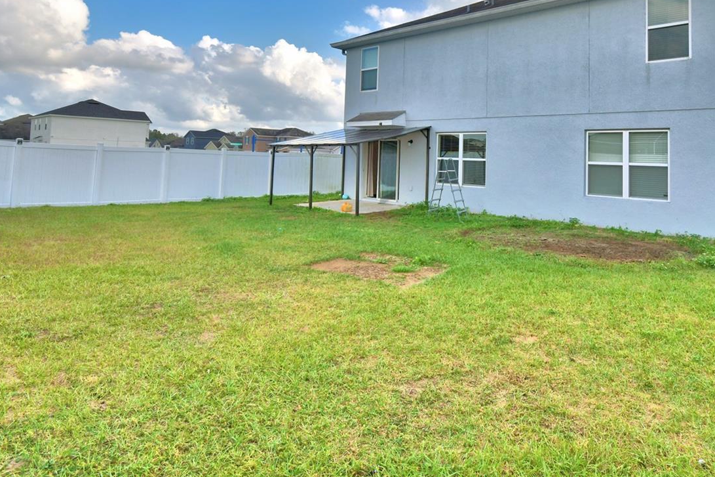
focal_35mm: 22
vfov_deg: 55.0
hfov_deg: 77.3
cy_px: 131
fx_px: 437
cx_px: 444
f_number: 9
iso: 100
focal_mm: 10
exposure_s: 1/250
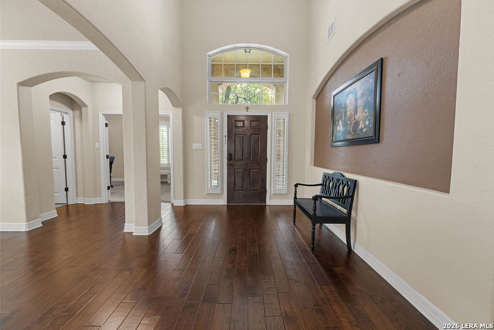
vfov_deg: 81.3
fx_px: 192
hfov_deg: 104.2
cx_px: 247
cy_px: 165
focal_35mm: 14
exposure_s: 1
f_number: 9
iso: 640
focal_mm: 14
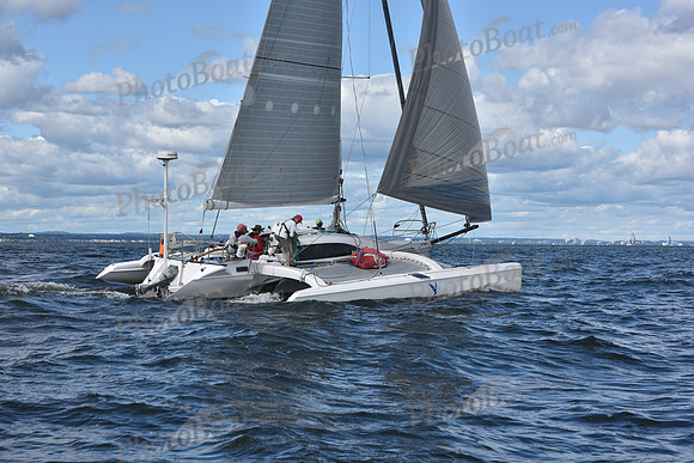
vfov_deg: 19.5
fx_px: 1350
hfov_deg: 28.8
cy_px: 232
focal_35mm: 70
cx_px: 347
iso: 250
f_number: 8
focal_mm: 70
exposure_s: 1/1000
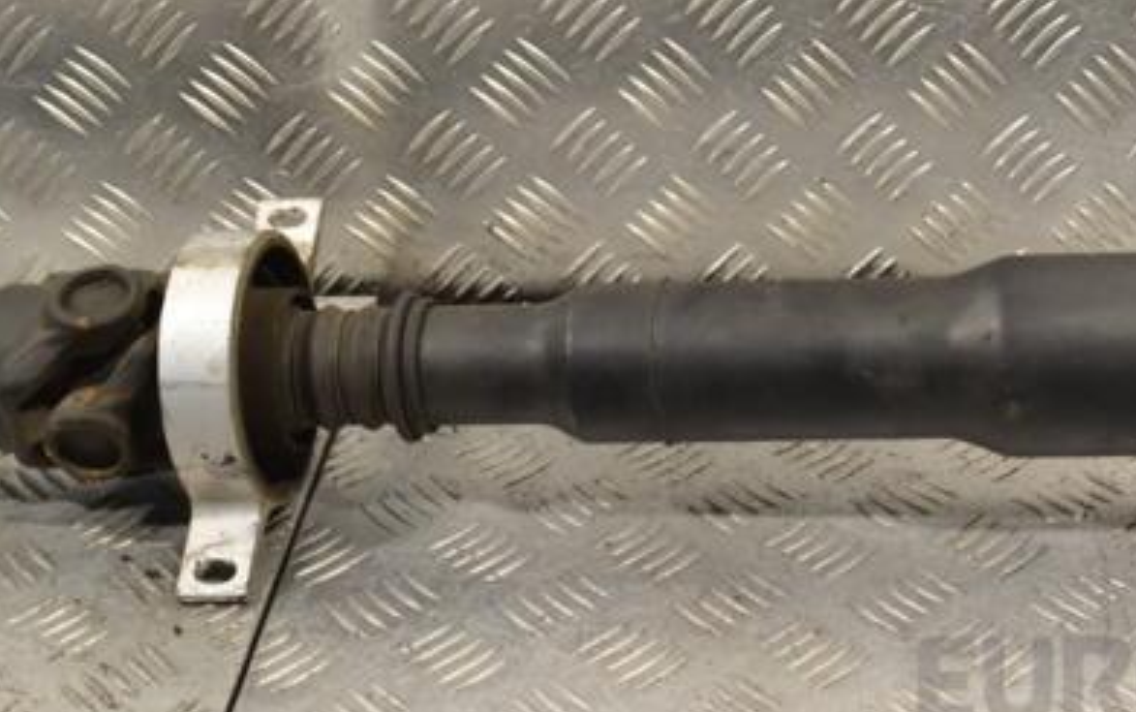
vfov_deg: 17.4
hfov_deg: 27.1
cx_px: 863
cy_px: 294
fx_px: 2324
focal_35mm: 75
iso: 3200
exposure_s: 1/320
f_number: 9
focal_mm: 32
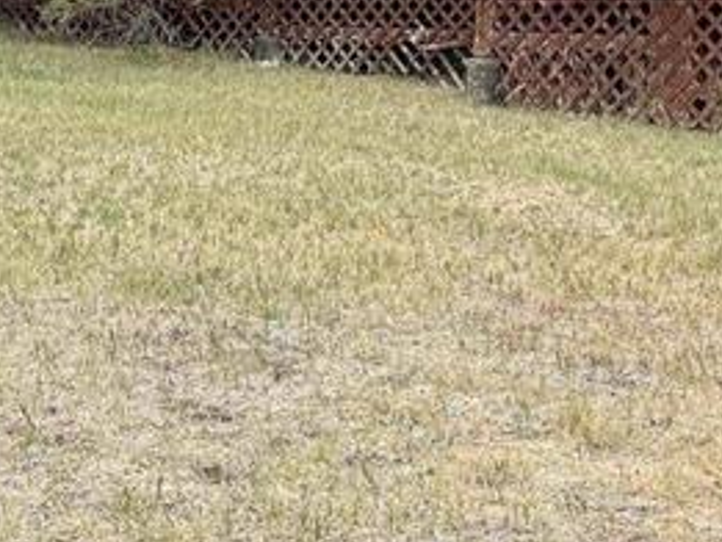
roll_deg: -0.4
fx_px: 1961
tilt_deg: -1.3
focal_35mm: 94
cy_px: 19
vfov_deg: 15.5
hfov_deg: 20.7
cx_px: 520
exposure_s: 1/802
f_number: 1.78
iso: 80
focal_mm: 6.76
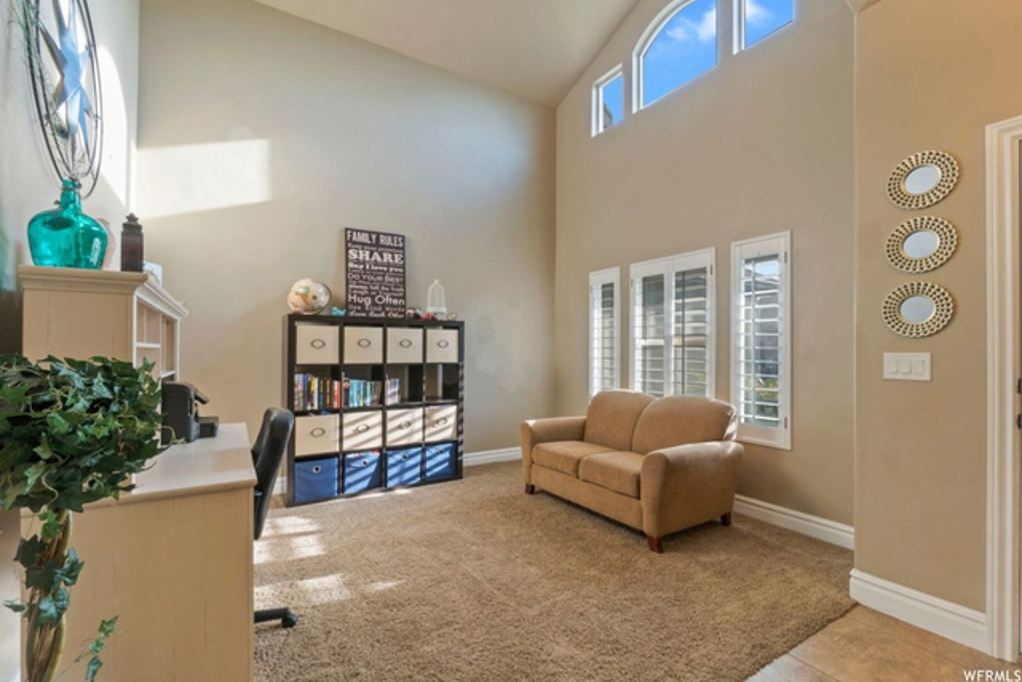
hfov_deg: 100.4
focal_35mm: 15
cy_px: 341
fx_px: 426
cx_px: 511
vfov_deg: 77.4
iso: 400
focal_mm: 10
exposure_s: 1/2
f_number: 13
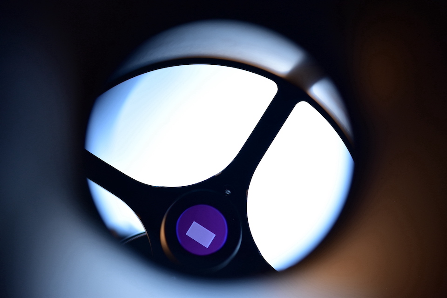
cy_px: 149
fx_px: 1304
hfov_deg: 19.5
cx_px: 224
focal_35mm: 105
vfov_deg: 13.0
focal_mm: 70
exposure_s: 1/60
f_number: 4
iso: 400
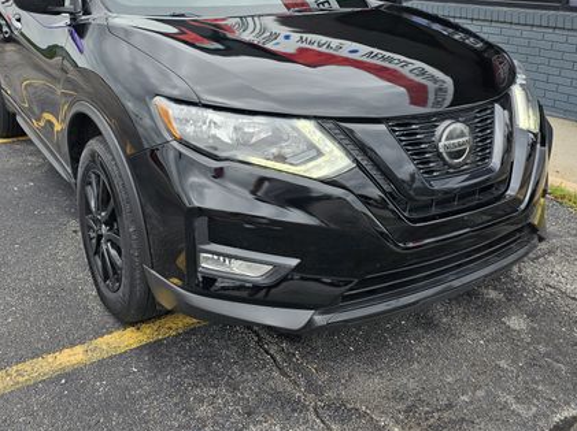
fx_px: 583
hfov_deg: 52.5
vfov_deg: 39.7
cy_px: 118
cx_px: 252
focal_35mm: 35
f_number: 1.7
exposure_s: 1/180
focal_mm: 6.3
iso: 12
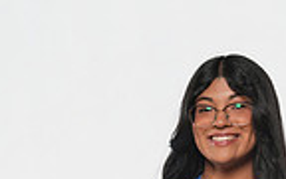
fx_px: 1238
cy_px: 414
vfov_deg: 7.7
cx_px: 211
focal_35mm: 159
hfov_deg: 13.1
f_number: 8
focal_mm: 49.9
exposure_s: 1/125
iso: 500
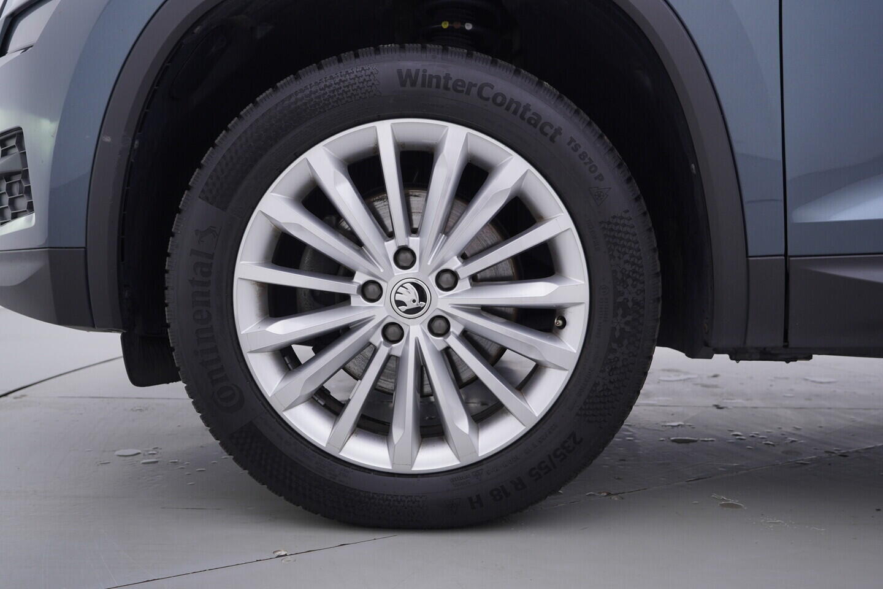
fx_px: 883
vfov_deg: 36.9
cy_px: 294
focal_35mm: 36
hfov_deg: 53.1
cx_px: 442
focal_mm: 24
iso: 125
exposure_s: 1/80
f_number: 4
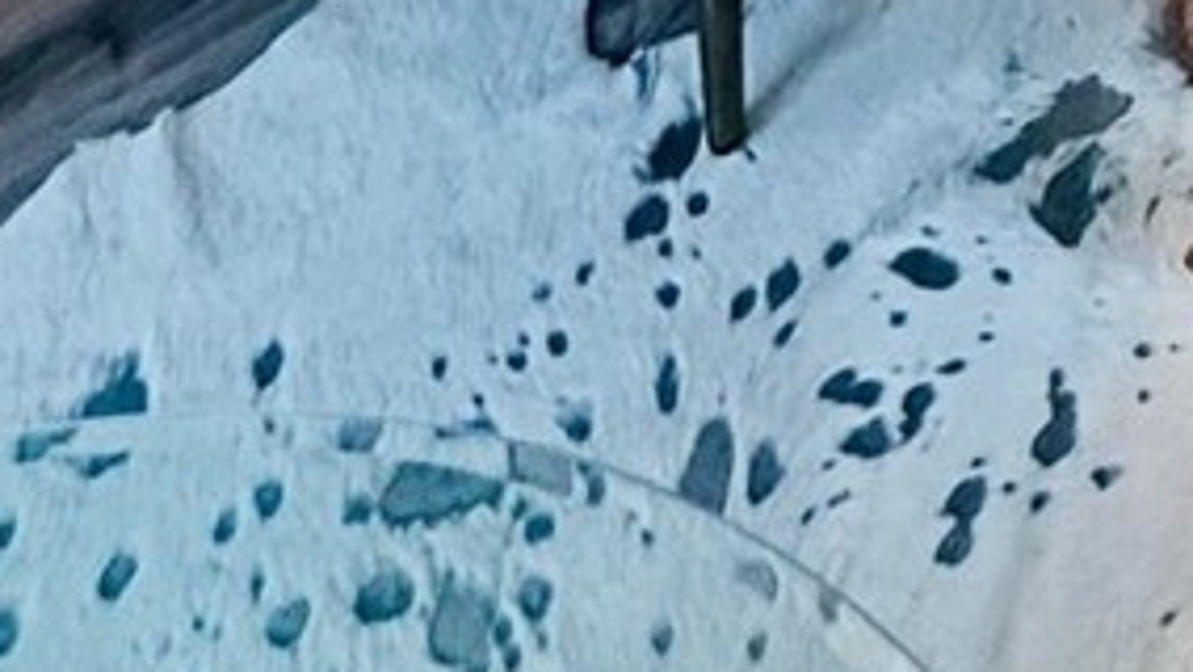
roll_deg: -0.2
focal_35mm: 86
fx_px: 2722
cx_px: 1953
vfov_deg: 8.1
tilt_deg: -9.5
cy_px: -2029
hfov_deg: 20.1
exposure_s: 1/120
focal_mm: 2.22
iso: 160
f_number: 2.2
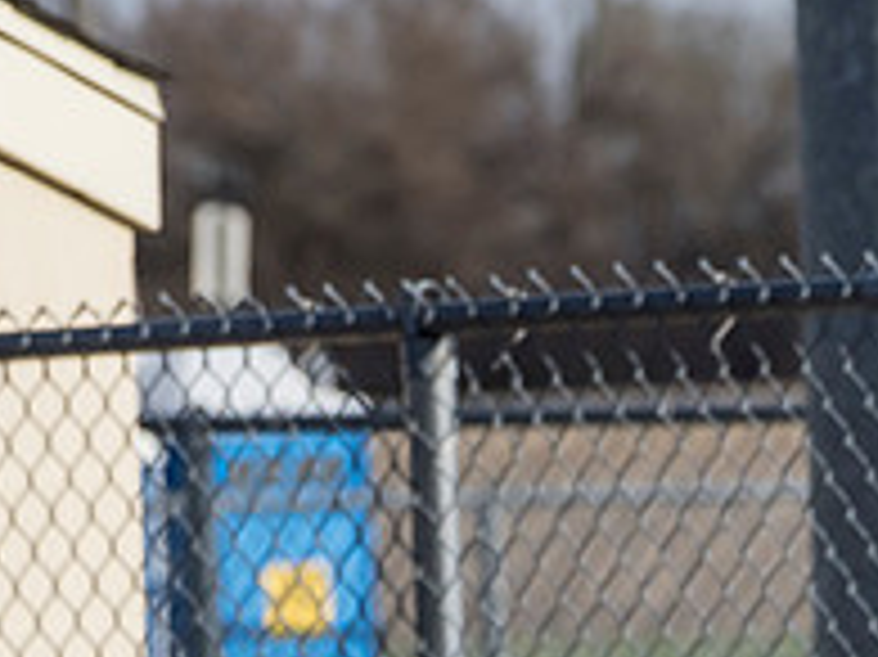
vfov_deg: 1.5
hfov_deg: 2.0
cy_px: 880
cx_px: 1117
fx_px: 25399
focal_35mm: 1002
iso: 400
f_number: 6.3
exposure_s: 1/1600
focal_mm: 168
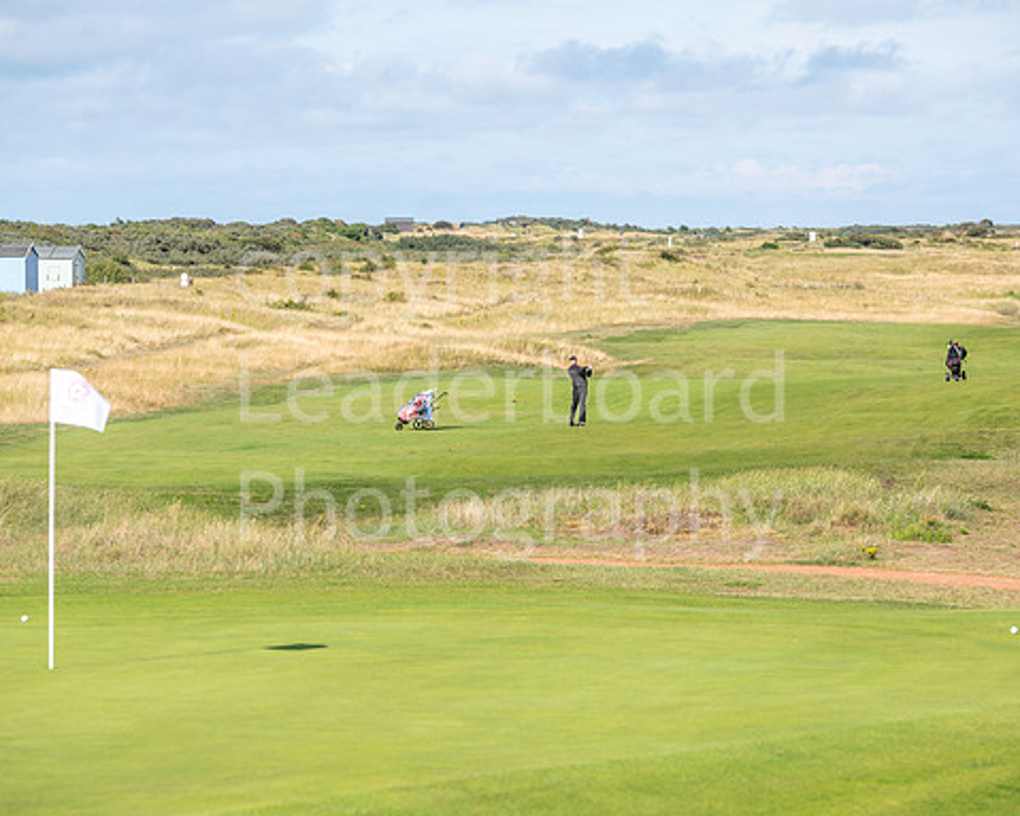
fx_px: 5312
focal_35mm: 176
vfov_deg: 8.8
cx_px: 515
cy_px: 407
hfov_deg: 11.0
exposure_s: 1/640
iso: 100
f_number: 6.3
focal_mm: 155
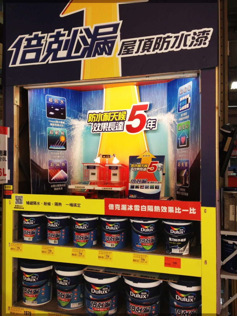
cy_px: 158
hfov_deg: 40.7
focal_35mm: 35
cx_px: 118
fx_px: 320
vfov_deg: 52.6
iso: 64
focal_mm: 4.28
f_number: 2.4
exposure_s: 1/120
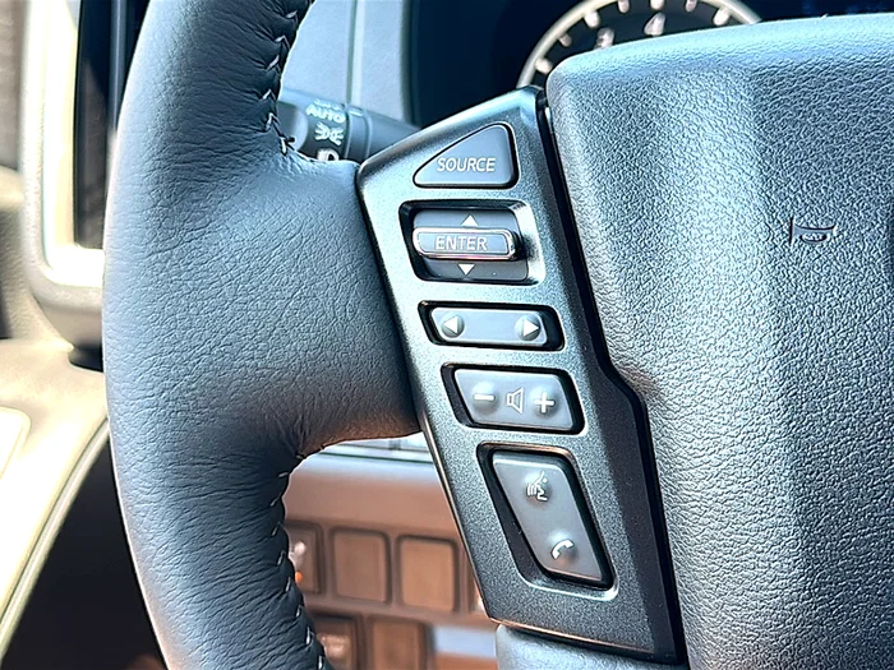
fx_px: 1136
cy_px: 335
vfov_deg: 32.9
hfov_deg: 42.9
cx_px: 447
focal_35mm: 44
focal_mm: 6.86
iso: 64
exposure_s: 1/129
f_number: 1.78
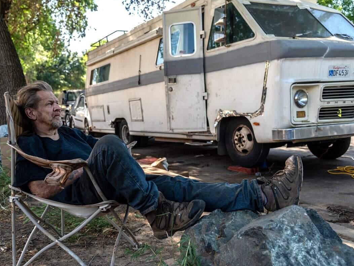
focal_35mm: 35
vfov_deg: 40.7
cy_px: 132
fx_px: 358
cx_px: 159
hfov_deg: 52.5
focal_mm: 32
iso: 400
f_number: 4
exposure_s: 1/640
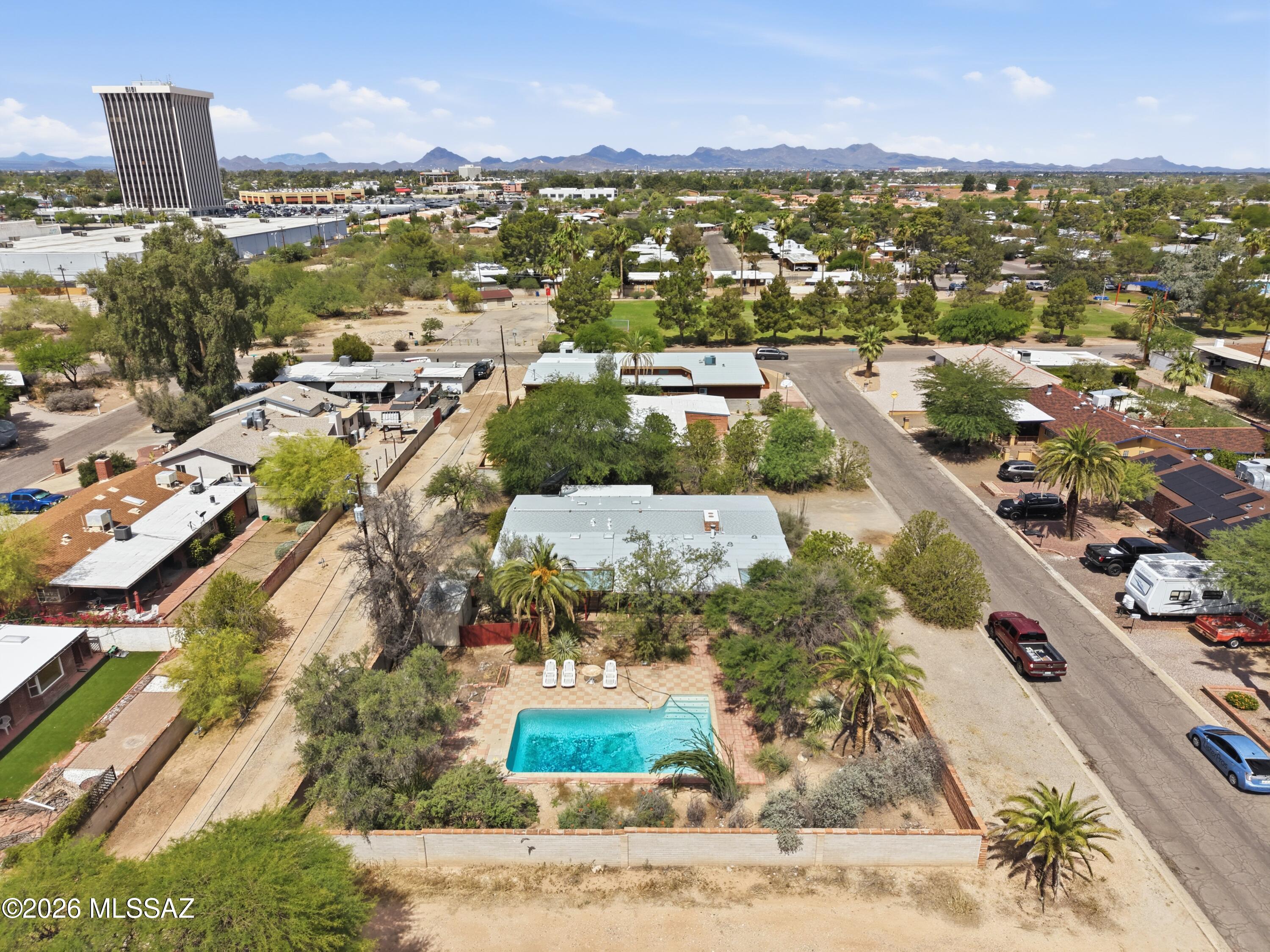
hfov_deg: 71.6
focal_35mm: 24
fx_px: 881
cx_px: 635
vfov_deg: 56.8
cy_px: 476
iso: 160
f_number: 1.8
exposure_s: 1/8000
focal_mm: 8.7
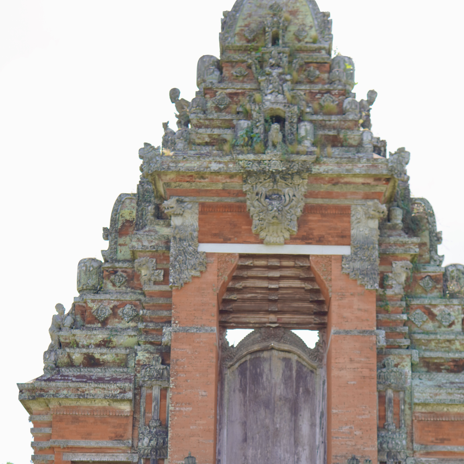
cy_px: 427
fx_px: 1137
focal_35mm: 75
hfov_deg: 23.0
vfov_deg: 22.4
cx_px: 267
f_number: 2.5
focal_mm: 30
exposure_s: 1/640
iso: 100
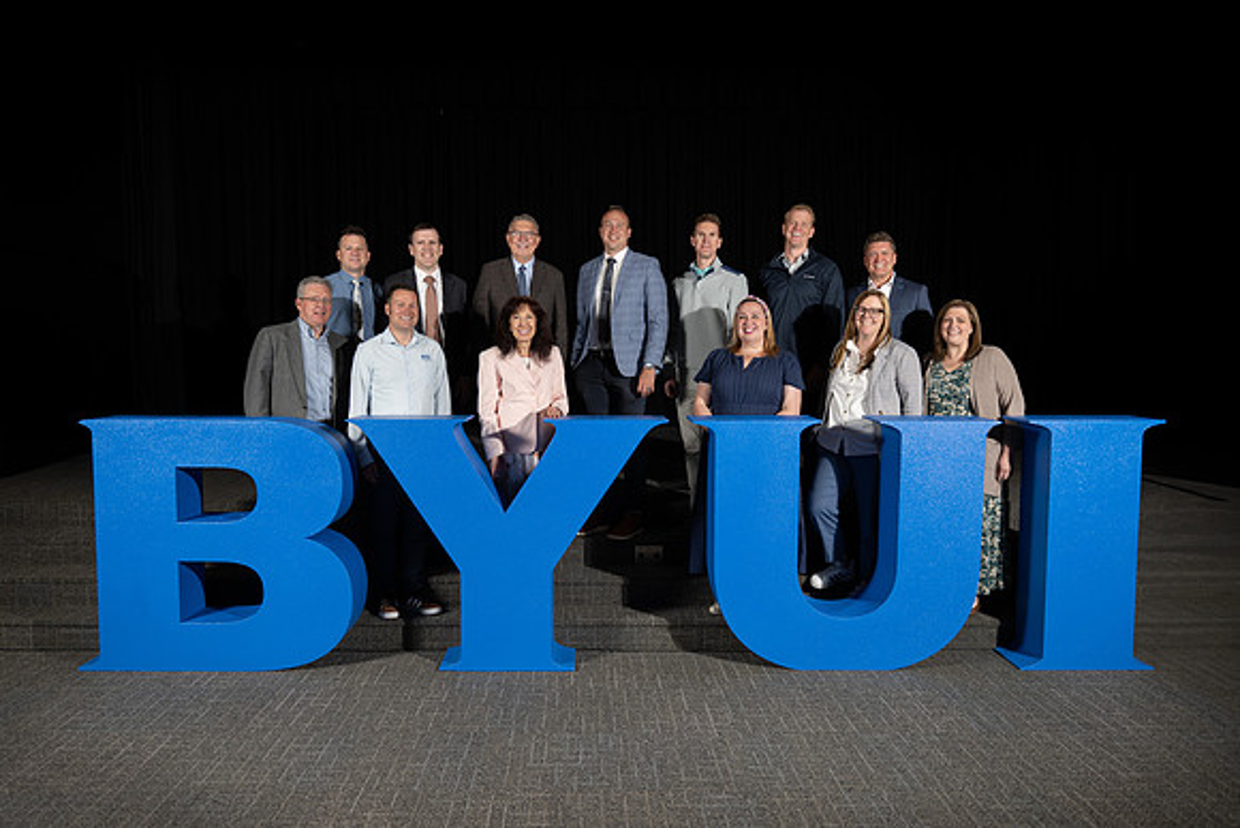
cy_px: 419
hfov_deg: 67.2
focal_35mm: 27
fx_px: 932
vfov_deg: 47.8
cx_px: 598
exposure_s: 1/250
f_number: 3.2
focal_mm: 26
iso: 64
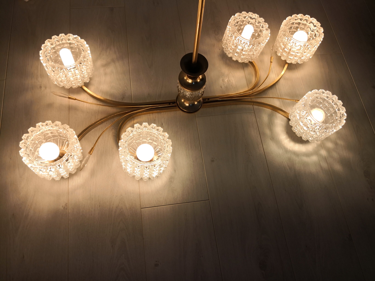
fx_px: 292
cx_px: 188
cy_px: 140
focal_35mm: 27
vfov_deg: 51.4
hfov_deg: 65.3
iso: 50
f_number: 1.6
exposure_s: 1/167
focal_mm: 3.95
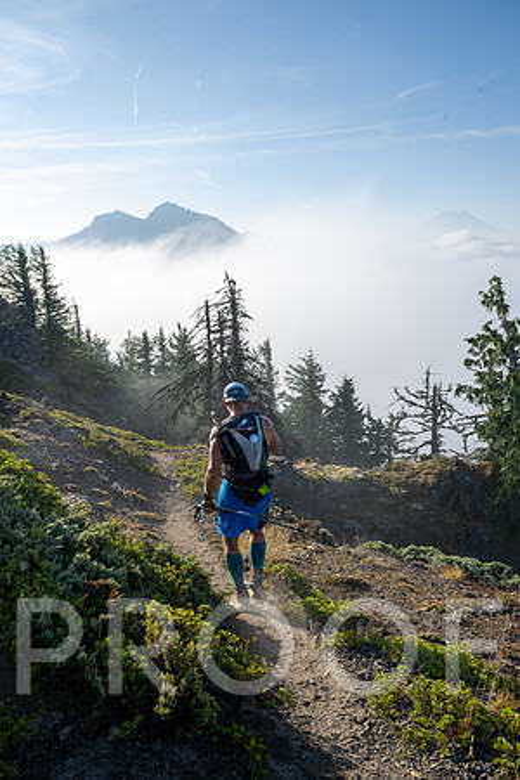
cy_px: 390
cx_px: 260
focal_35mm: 30
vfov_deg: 61.9
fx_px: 650
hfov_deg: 43.6
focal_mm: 30
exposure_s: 1/320
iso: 400
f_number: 13
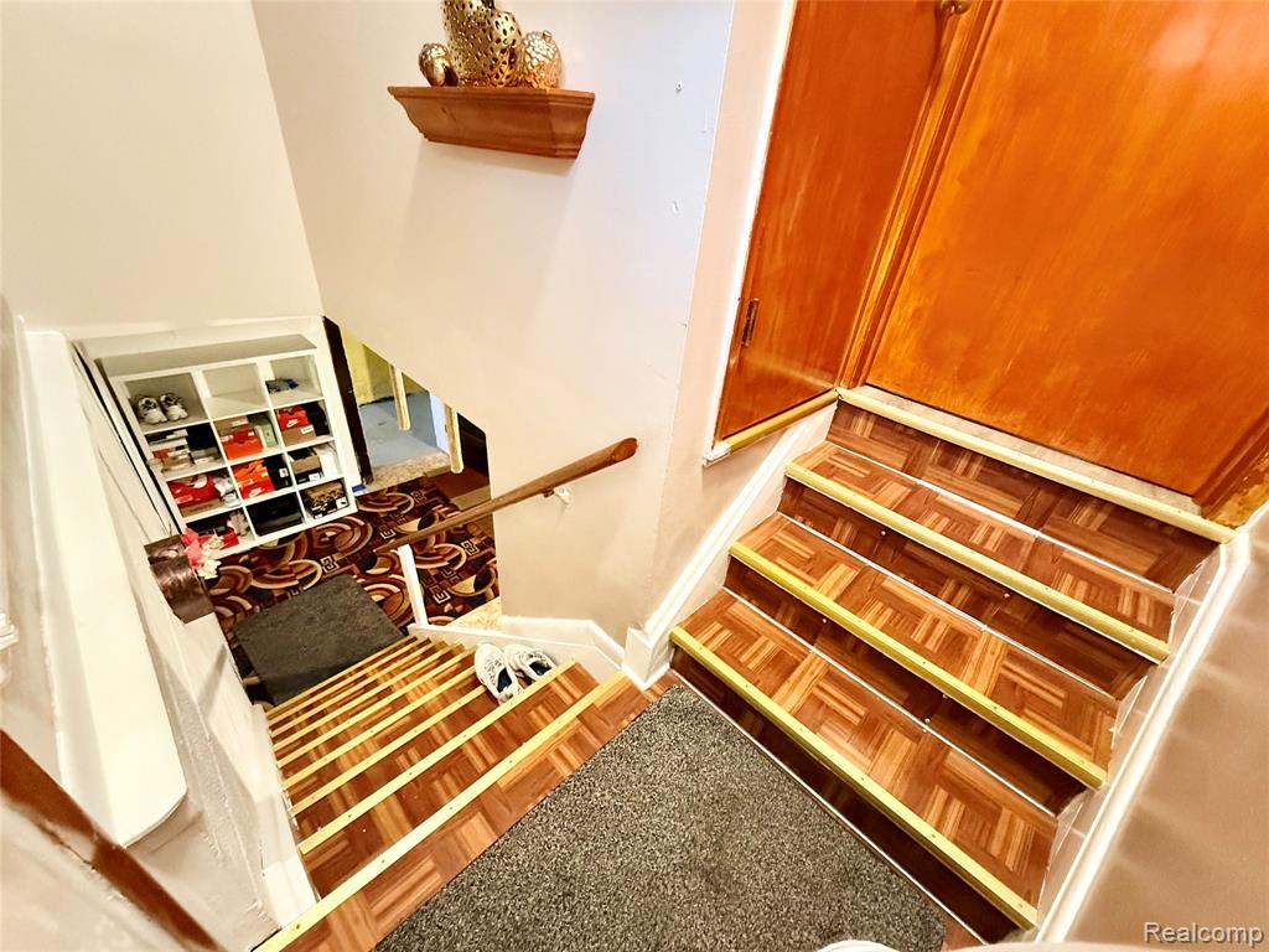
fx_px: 513
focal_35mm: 14
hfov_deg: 102.1
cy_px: 476
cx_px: 634
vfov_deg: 85.7
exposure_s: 1/60
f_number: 2.2
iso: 800
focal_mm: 2.22
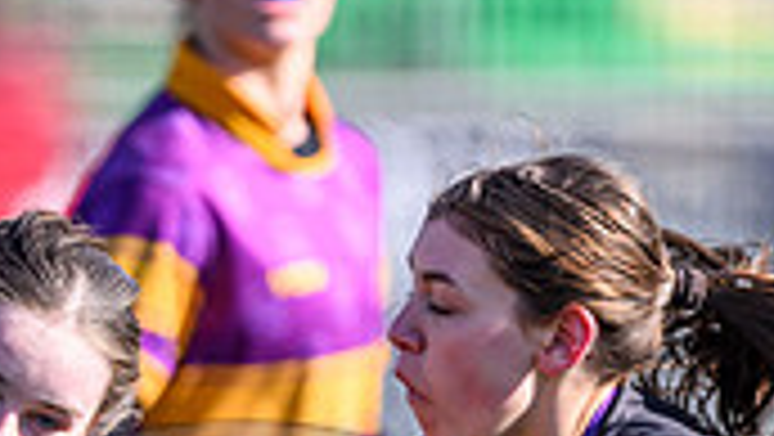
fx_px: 38341
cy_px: 1007
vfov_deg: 0.7
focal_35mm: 1867
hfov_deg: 1.2
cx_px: -100
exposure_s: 1/2000
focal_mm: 400
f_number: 3.2
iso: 200
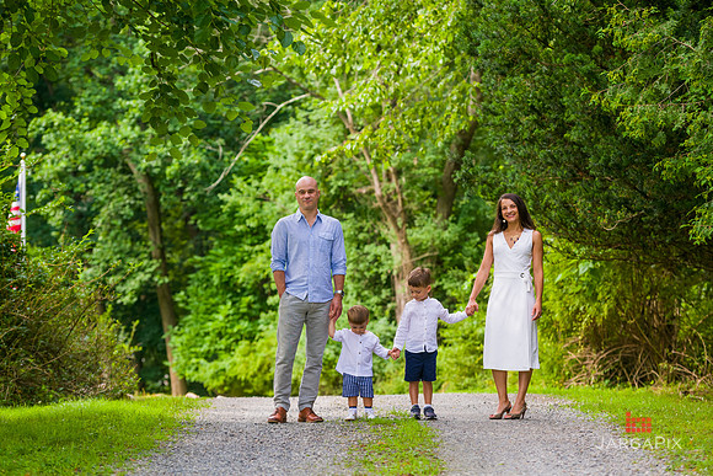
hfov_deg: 19.5
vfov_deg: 13.0
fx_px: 2080
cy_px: 238
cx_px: 356
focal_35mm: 105
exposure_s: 1/640
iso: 200
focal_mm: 105
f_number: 4
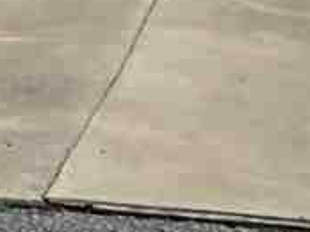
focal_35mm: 206
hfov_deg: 8.0
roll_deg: -3.1
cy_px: -498
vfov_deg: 6.5
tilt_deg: +11.8
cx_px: -663
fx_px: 1842
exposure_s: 1/1412
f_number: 1.8
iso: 20
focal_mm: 3.99
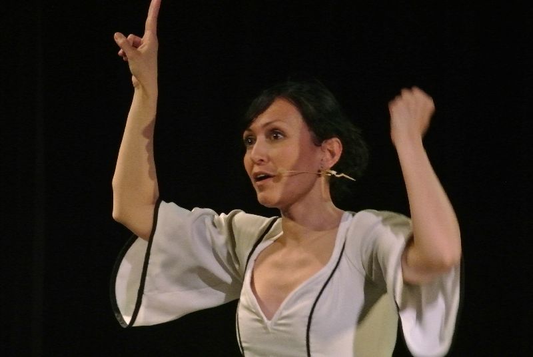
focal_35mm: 297
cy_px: 178
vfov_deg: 4.6
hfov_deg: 6.9
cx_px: 266
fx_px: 4401
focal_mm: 110
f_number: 11
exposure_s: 1/40
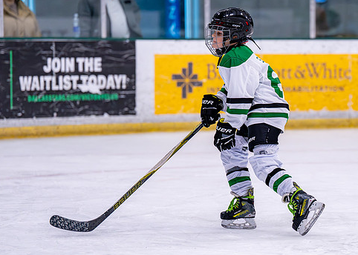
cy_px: 142
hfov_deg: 9.8
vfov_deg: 7.0
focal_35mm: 205
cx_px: 306
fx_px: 2084
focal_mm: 117
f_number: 2.8
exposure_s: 1/1250
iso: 2500
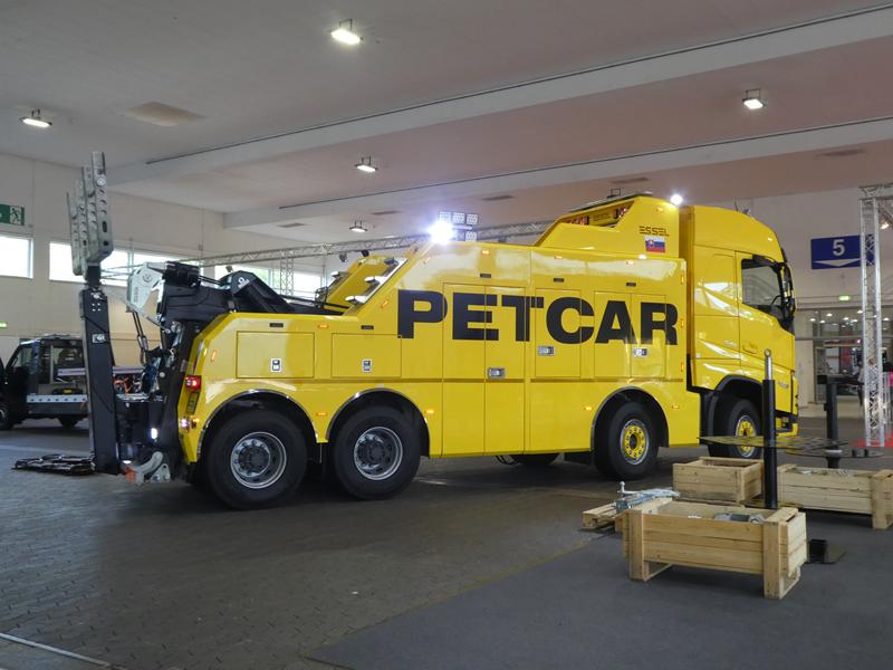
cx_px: 446
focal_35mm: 33
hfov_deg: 55.4
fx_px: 851
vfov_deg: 42.9
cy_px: 335
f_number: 3.6
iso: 320
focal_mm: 5.8
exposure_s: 1/80
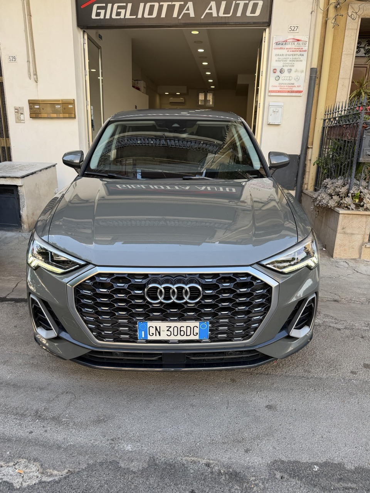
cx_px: 185
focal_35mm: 24
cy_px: 246
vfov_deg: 71.6
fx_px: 342
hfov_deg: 56.8
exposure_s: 1/433
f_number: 1.78
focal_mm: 6.76
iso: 80
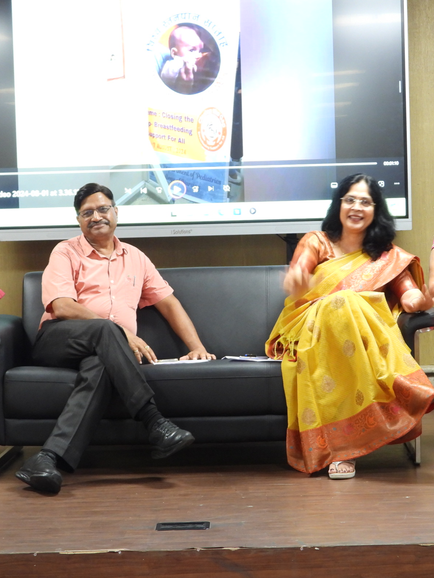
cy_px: 300
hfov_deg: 14.8
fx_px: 1671
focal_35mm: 100
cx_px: 247
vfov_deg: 19.6
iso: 400
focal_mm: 12.6
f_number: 3.5
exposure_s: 1/10
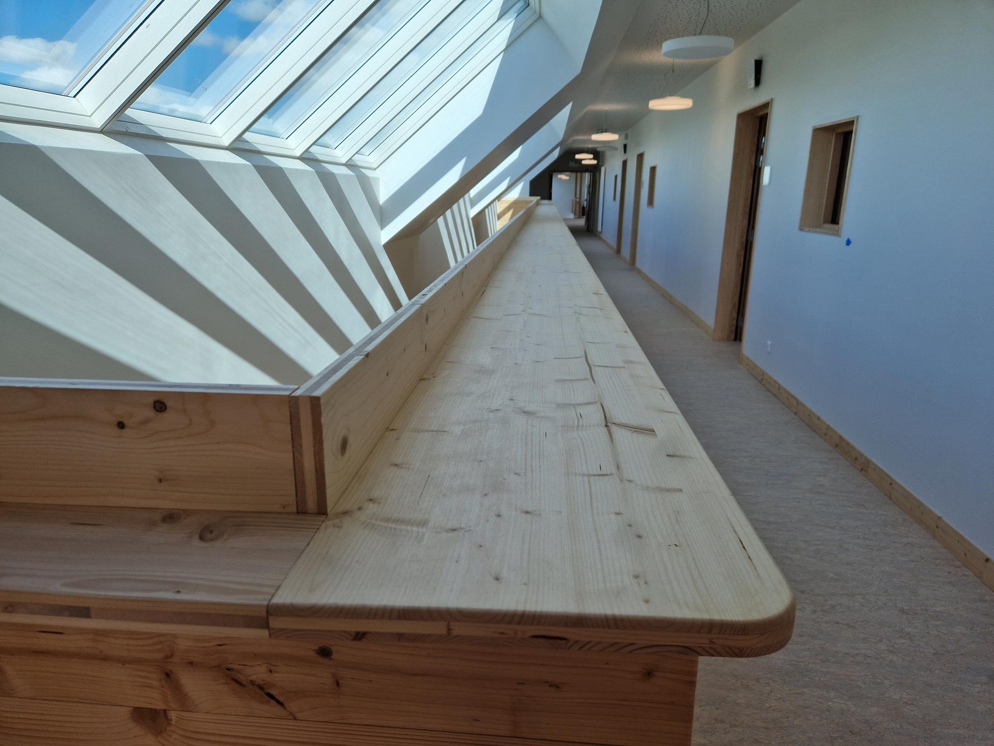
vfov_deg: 58.9
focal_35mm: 23
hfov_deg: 73.9
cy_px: 373
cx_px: 497
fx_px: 660
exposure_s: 1/479
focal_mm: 5.4
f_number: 1.8
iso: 50
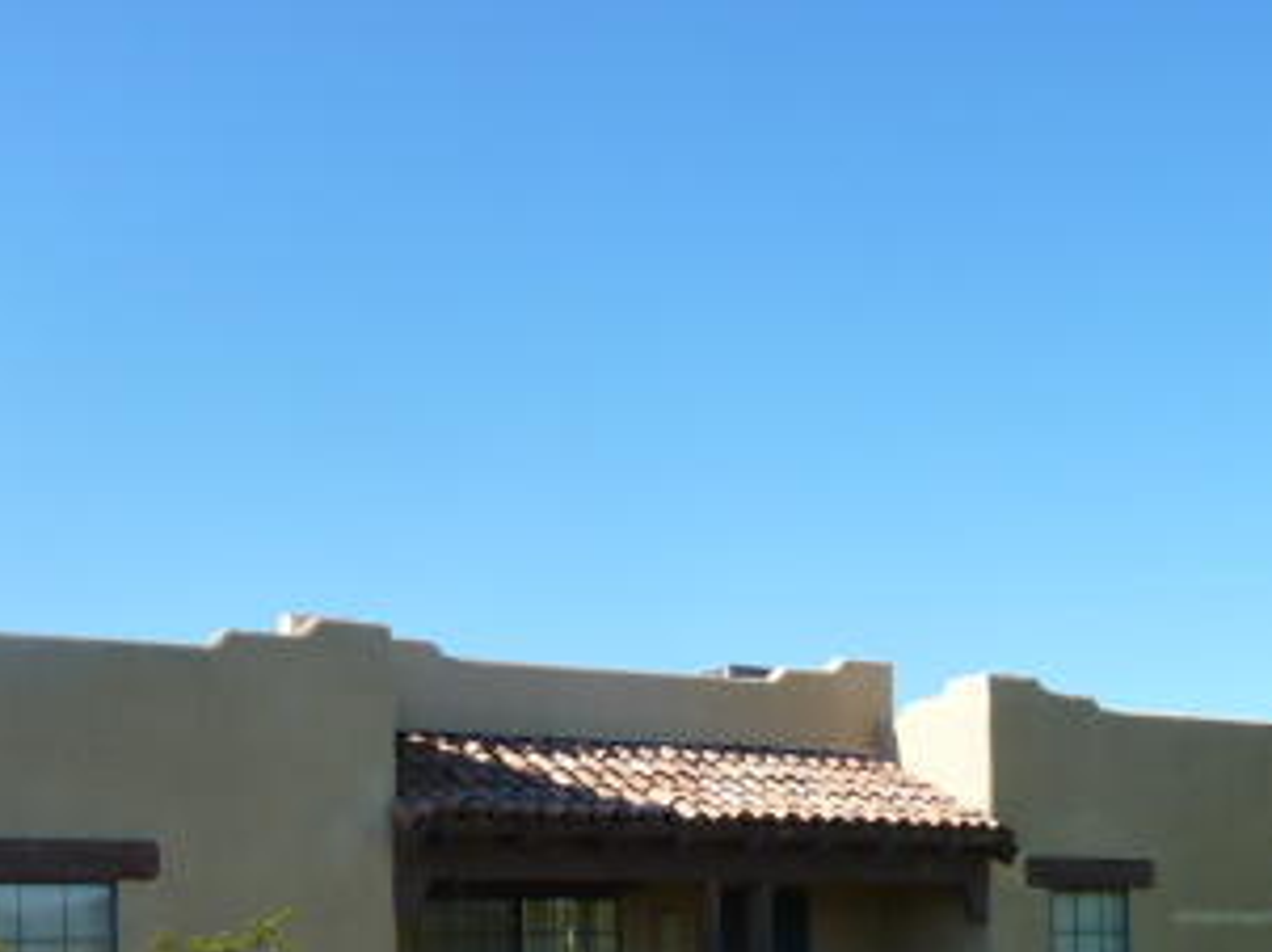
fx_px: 1946
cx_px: 729
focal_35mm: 53
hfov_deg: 36.1
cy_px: 965
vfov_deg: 26.0
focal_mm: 4.1
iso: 80
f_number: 4
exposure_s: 1/400
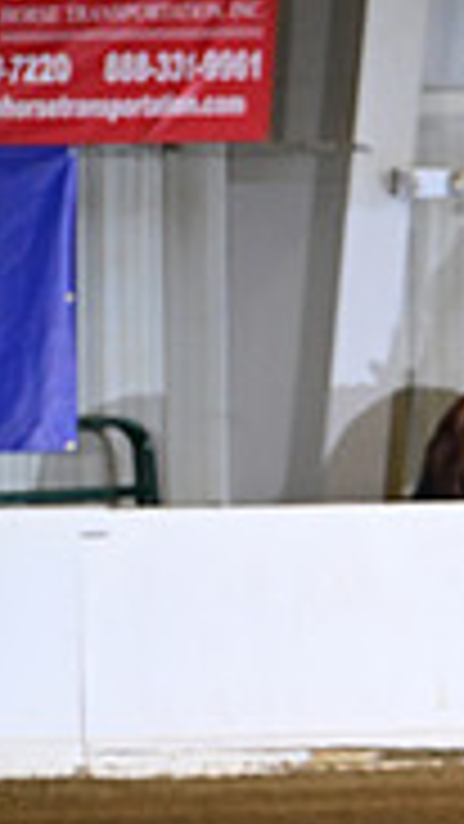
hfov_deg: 1.8
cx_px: 1117
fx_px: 14517
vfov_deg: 3.3
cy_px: 678
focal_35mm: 664
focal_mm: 200
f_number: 4
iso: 2500
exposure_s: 1/200
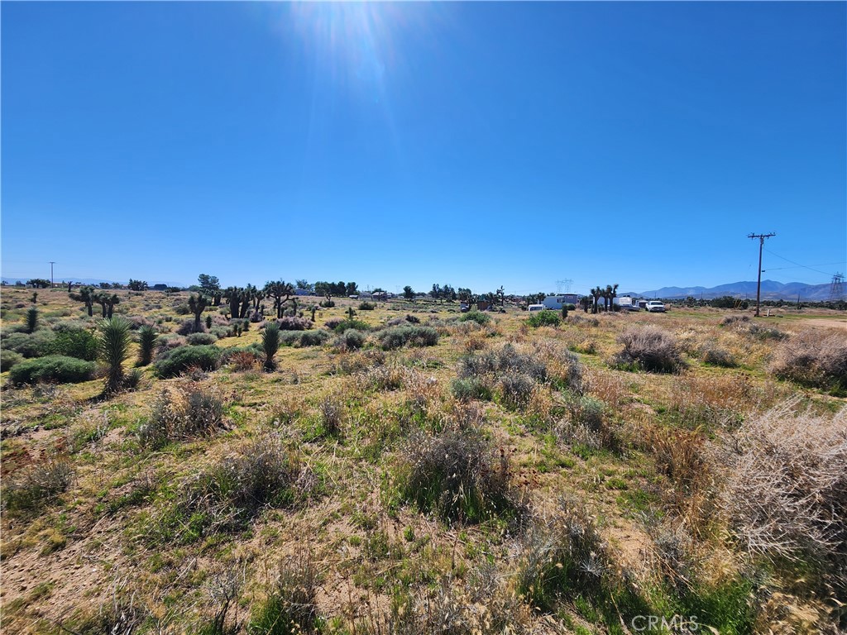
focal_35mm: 13
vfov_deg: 89.9
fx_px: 318
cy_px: 318
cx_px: 424
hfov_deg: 106.2
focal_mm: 2.2
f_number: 2.2
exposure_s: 1/2544
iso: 50
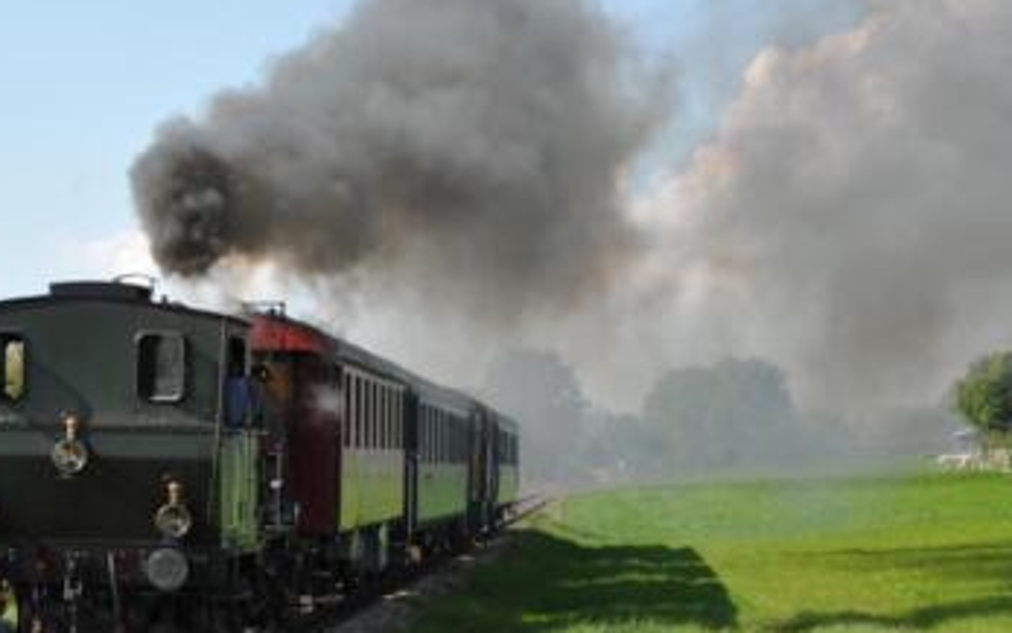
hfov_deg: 21.3
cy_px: 334
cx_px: 318
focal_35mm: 97
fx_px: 2676
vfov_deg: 13.5
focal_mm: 66
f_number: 10
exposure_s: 1/160
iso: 200
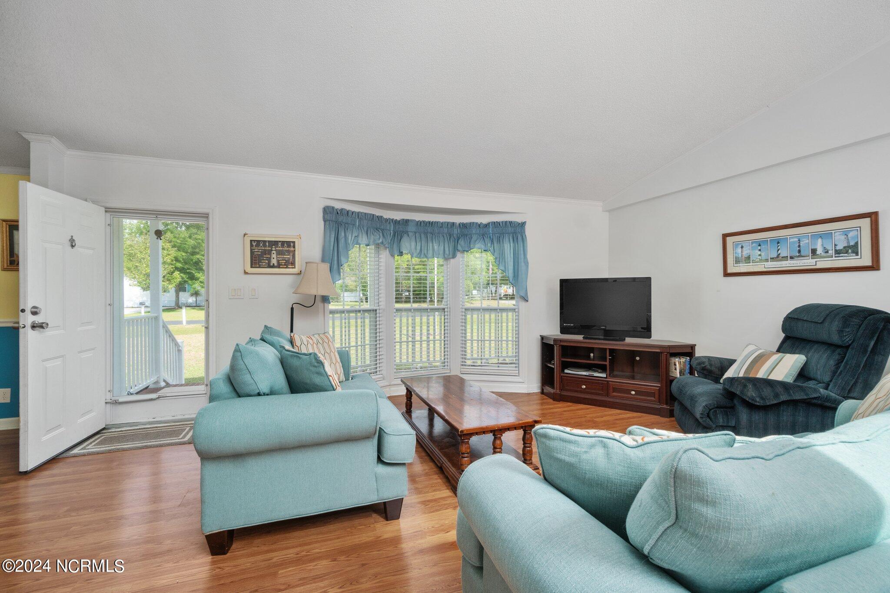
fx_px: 371
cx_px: 445
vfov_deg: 77.3
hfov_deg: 100.4
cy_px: 296
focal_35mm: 15
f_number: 8
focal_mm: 10
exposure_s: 1/5
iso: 200
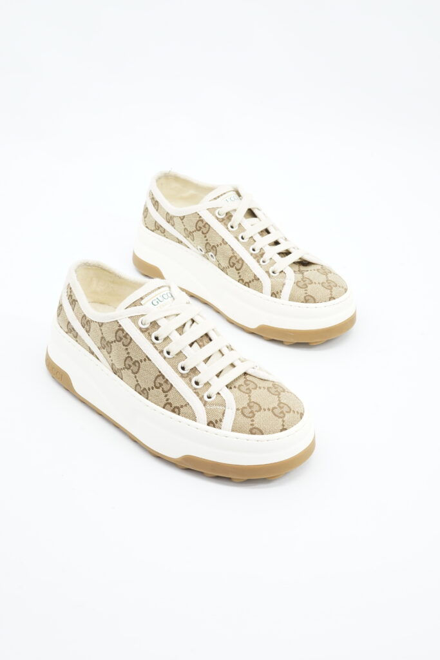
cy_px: 330
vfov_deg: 39.6
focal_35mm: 50
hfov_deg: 27.0
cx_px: 220
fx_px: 916
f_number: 11
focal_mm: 50
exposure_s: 1/4
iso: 640
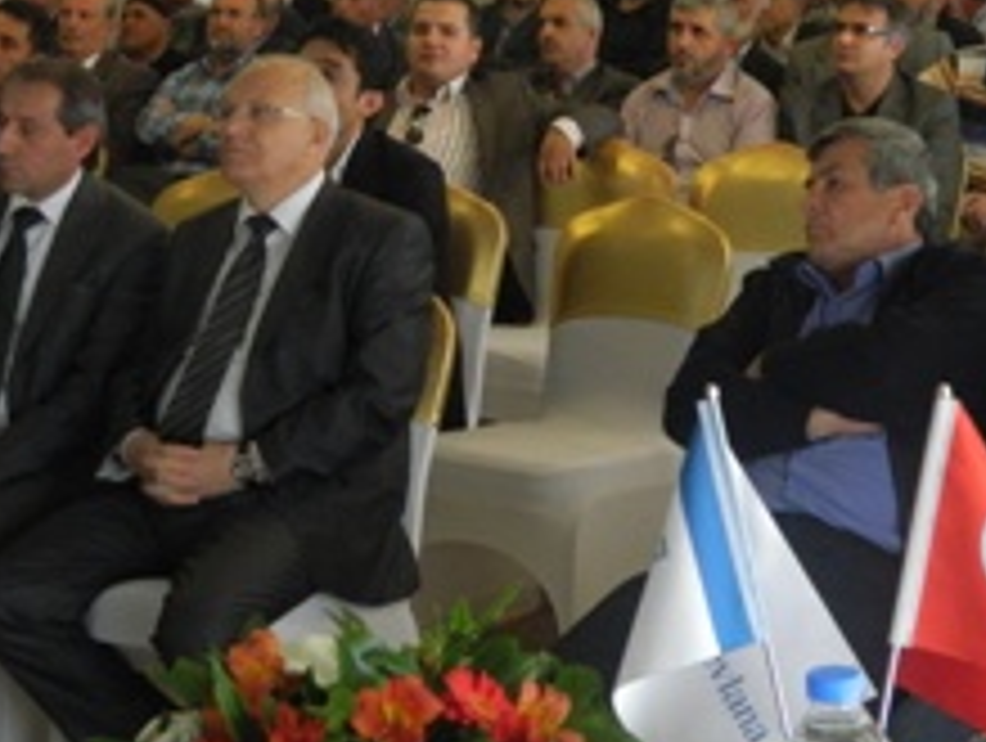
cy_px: 45
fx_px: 2739
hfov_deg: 20.4
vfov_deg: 15.2
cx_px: 450
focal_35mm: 96
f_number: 3.6
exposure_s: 1/30
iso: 400
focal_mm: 8.4
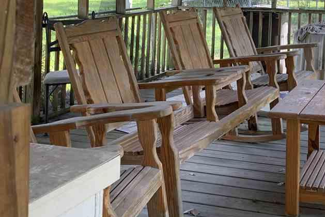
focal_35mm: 55
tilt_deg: -0.7
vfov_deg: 23.3
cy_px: -18
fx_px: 497
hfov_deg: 33.8
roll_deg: -2.1
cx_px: 306
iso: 64
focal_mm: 4.25
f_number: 1.8
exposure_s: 1/121
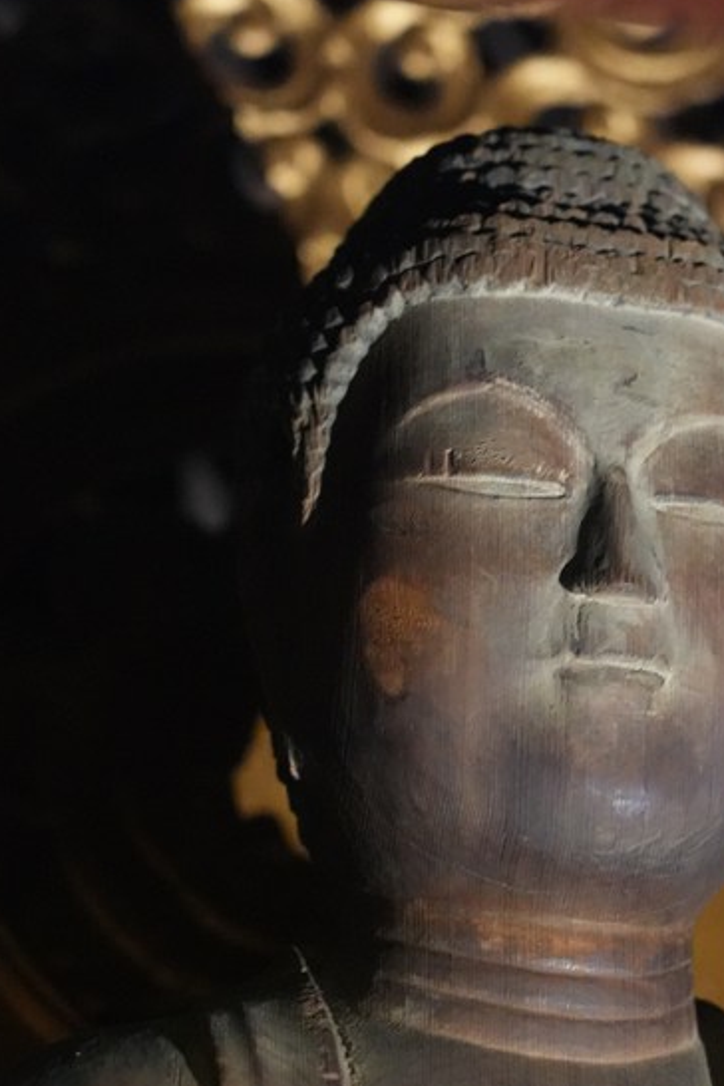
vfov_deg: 10.4
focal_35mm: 197
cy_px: 638
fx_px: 5942
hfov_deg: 7.0
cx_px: 571
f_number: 4
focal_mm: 105
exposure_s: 1/30
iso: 12800
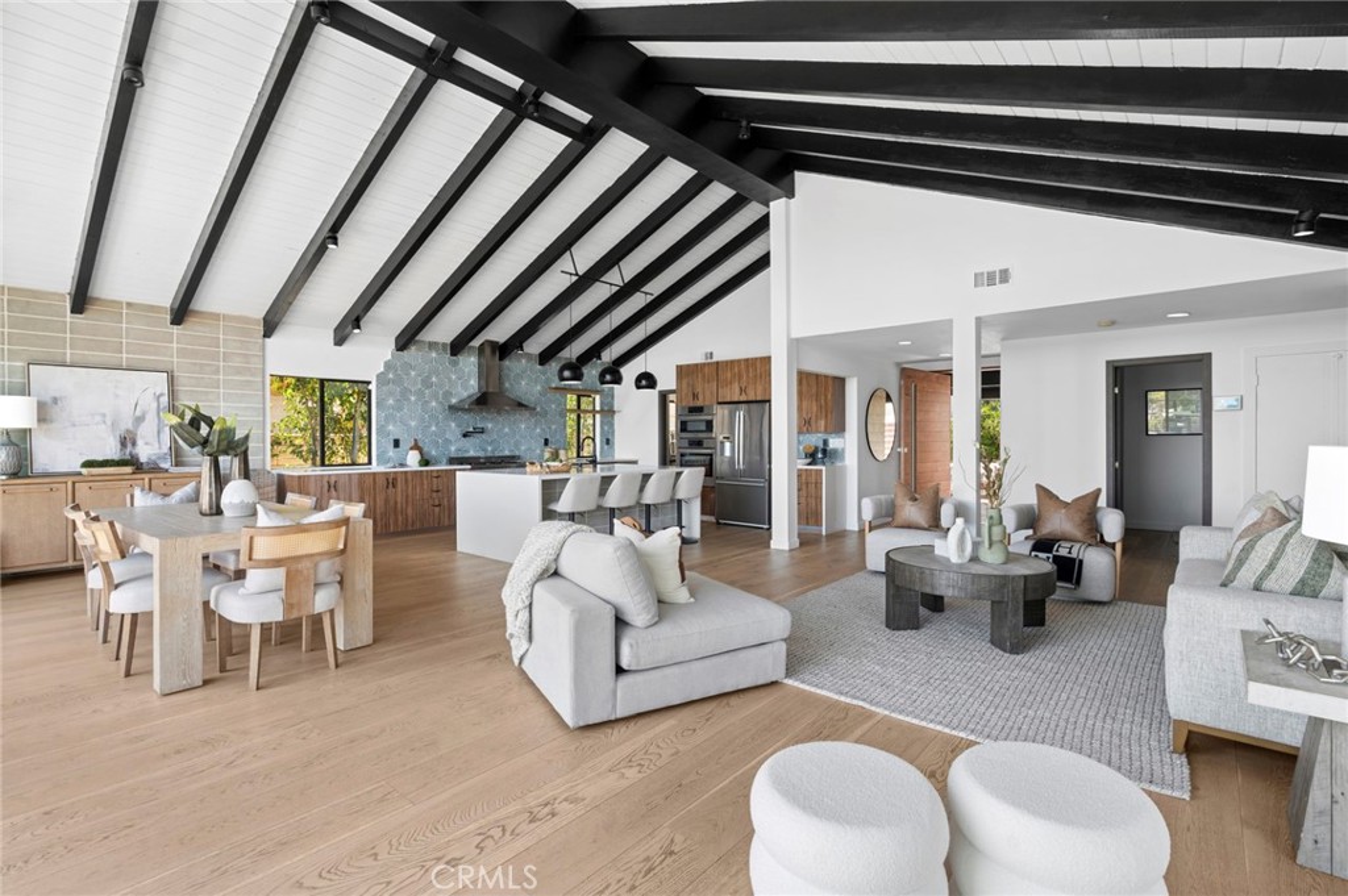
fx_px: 599
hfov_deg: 96.8
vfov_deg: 73.7
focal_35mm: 16
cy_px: 448
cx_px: 674
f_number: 9
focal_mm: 16
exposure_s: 1/4
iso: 125
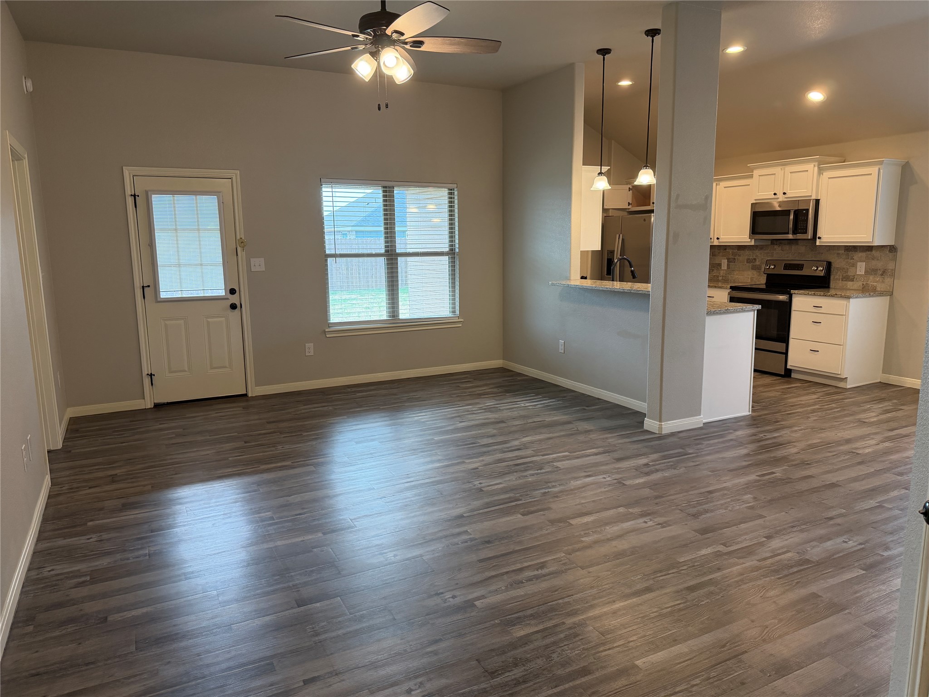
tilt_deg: -10.0
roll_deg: +1.0
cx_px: 464
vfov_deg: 56.8
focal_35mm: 24
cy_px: 348
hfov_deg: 71.6
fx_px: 644
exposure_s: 1/120
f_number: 1.78
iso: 200
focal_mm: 6.76
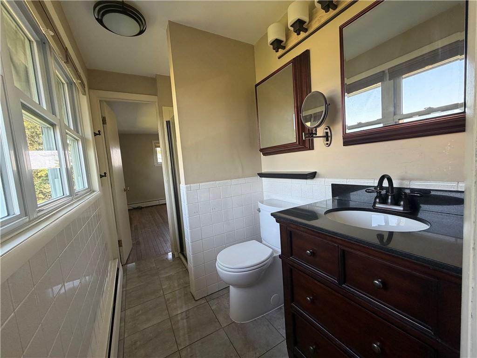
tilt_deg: -4.7
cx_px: 238
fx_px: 193
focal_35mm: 14
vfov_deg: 85.7
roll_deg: +4.6
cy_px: 179
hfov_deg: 102.1
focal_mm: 2.22
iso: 200
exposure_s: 1/121
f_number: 2.2
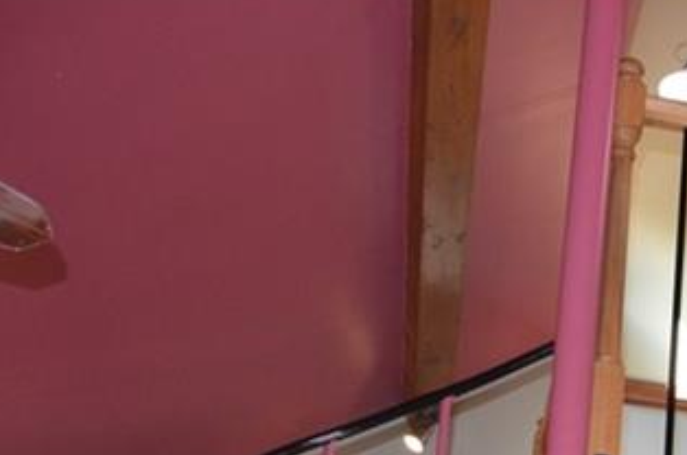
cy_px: 723
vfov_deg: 14.3
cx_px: 1013
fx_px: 1676
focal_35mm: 88
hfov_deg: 20.1
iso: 800
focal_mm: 18
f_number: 5
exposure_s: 1/125
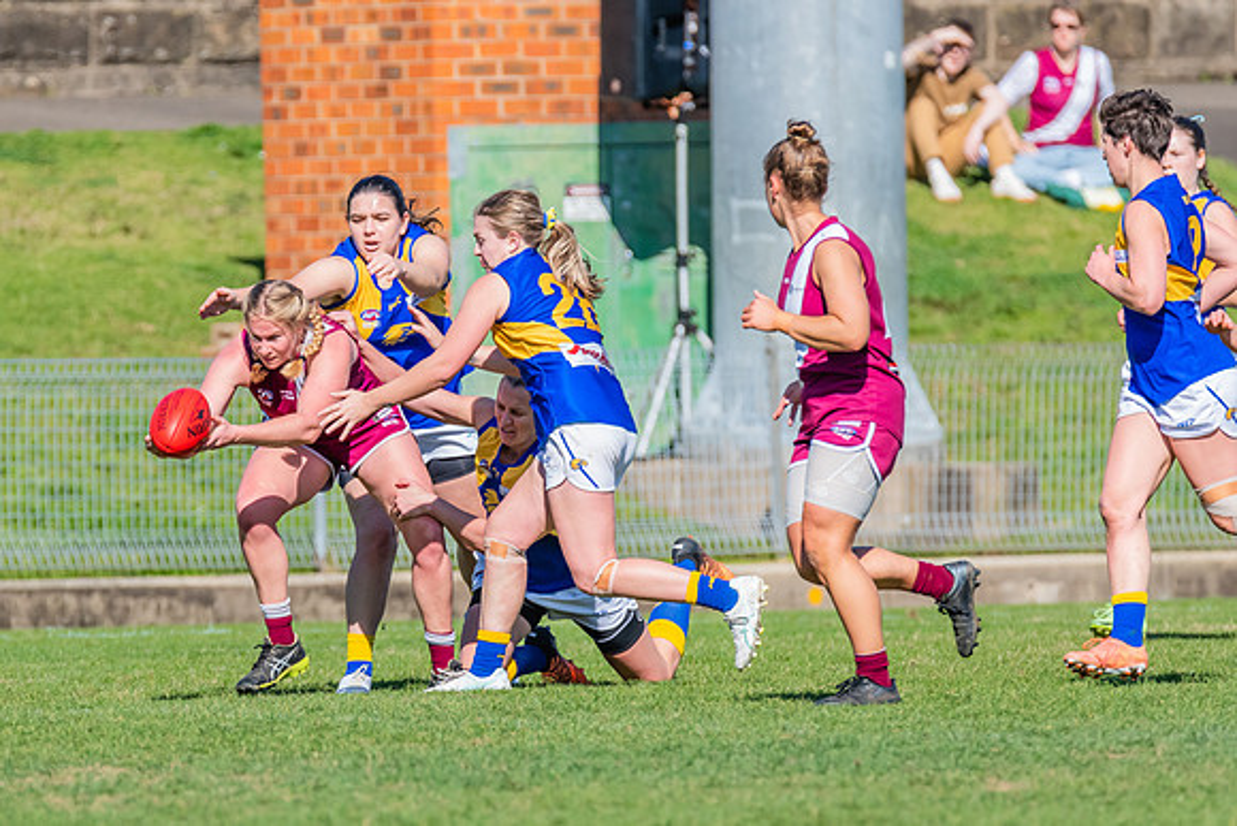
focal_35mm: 700
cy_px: 369
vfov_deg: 2.0
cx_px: 418
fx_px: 24074
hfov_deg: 2.9
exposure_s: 1/1600
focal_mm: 500
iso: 800
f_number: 9
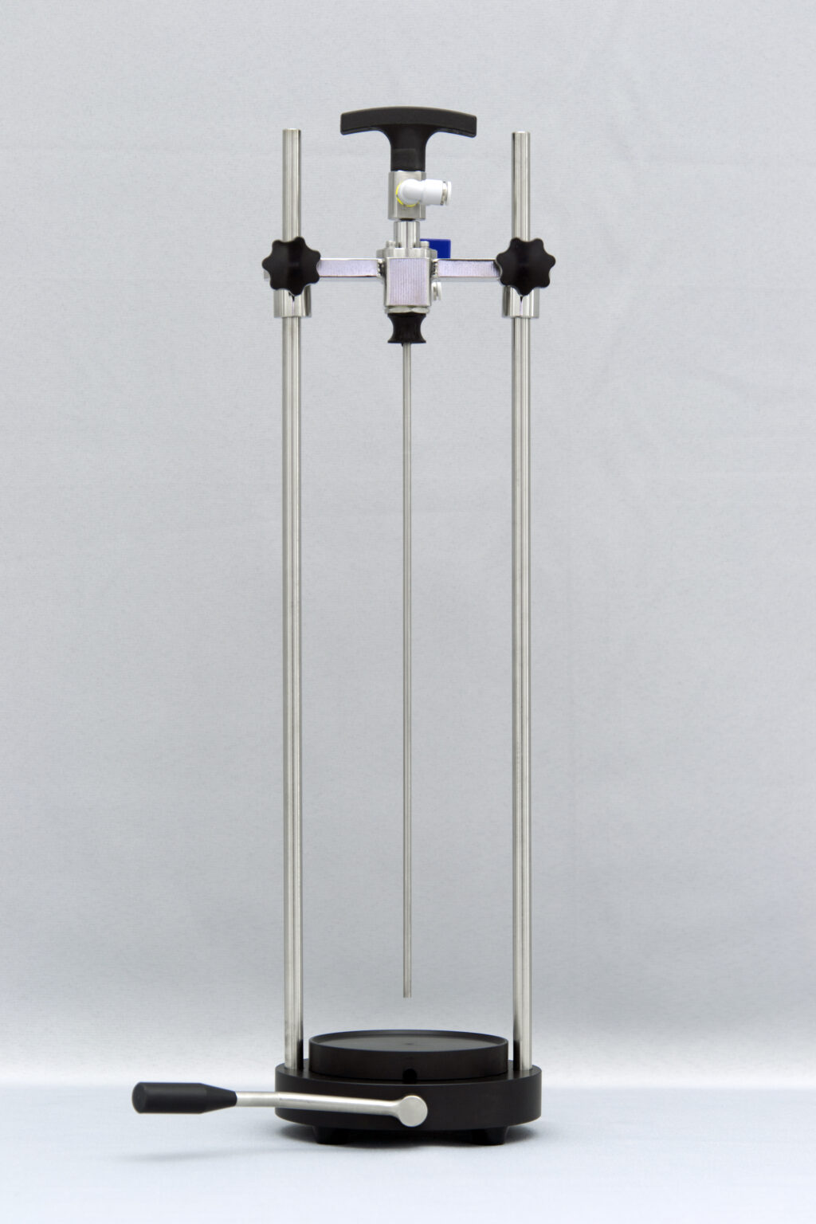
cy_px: 612
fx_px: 3825
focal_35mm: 112
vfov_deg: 18.2
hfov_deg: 12.2
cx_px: 408
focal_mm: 75
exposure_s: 1/80
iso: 100
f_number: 4.5
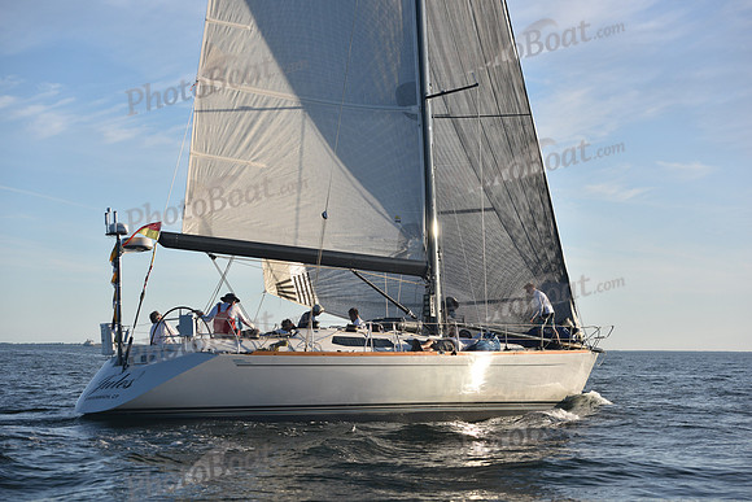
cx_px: 376
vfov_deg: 19.5
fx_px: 1462
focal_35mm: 70
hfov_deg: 28.8
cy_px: 251
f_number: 5
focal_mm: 70
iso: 250
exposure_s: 1/800
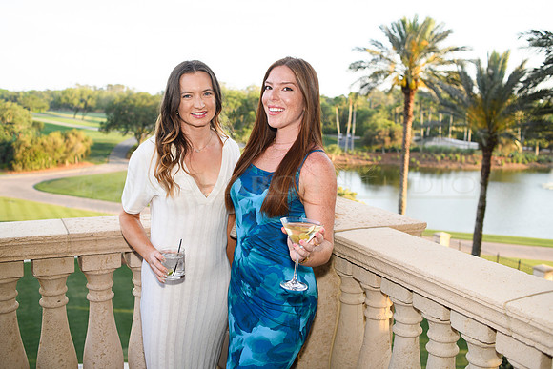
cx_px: 276
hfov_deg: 54.4
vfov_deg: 37.9
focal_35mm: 35
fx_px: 538
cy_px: 184
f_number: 3.5
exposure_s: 1/125
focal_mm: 35
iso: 160
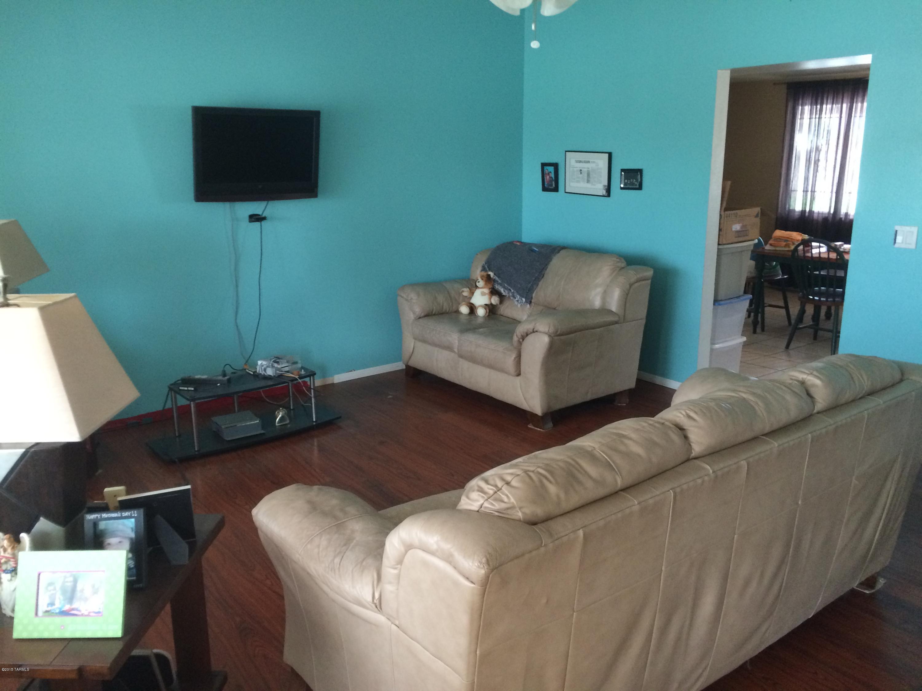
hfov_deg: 61.7
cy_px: 346
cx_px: 461
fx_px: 772
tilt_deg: -15.6
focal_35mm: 29
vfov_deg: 48.2
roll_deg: +0.1
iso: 200
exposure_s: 1/30
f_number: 2.2
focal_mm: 4.15
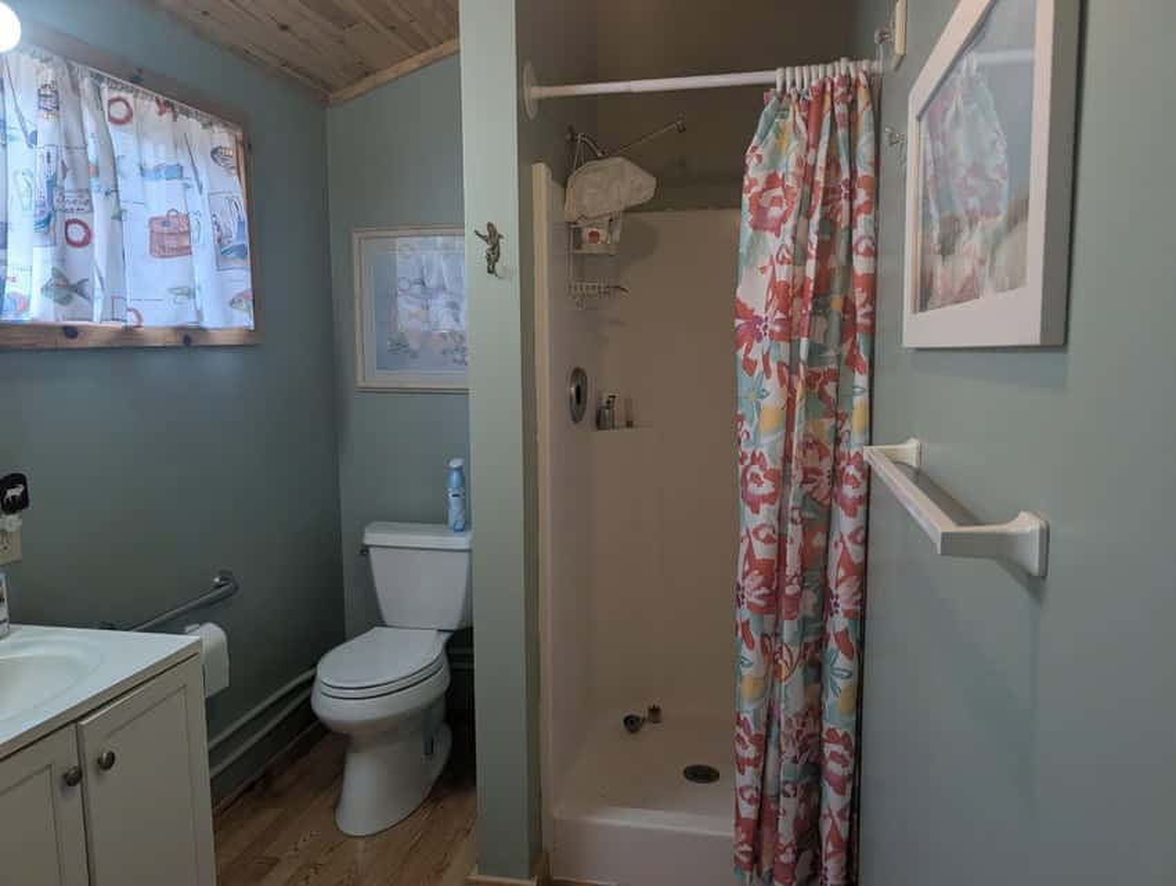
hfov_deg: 71.5
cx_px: 588
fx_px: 816
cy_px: 443
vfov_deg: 56.9
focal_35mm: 24
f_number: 1.7
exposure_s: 1/120
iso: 72
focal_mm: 6.9
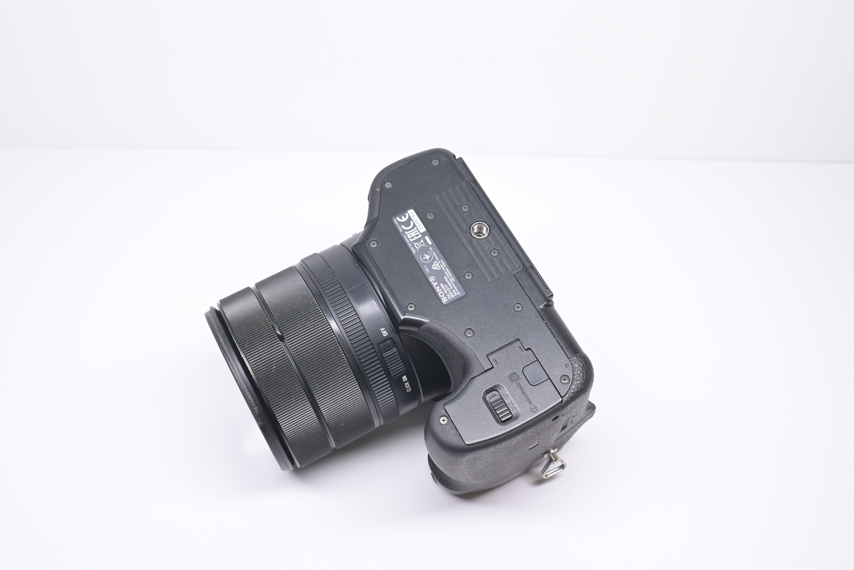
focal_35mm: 40
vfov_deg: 33.4
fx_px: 949
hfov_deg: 48.5
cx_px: 427
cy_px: 285
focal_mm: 40
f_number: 10
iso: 1250
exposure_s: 1/60
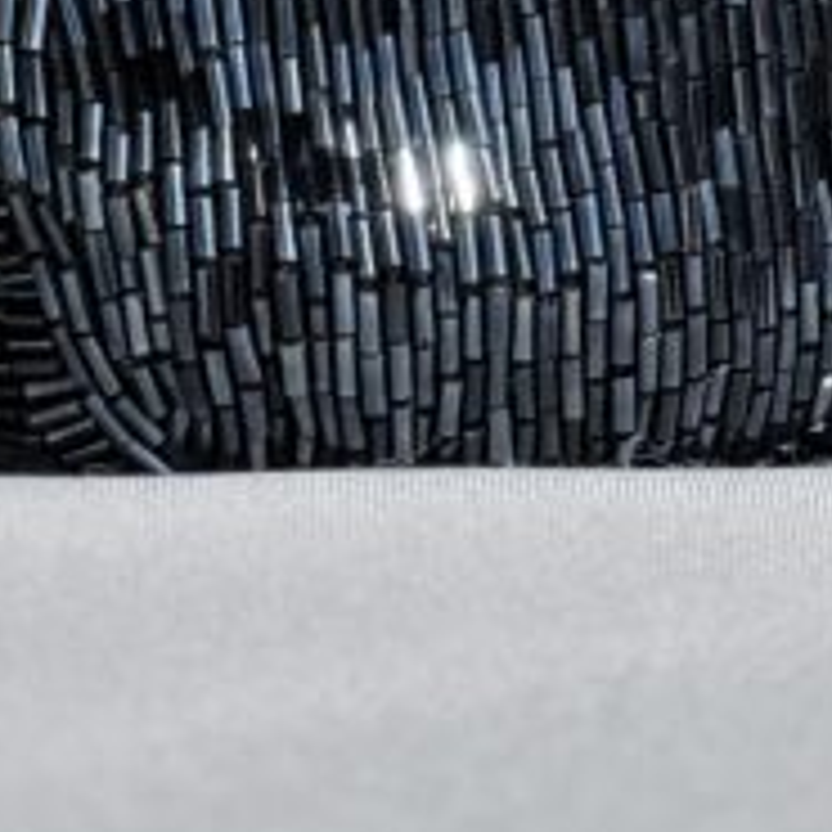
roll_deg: +2.0
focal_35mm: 295
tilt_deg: -7.8
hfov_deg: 5.9
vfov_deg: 5.8
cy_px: -612
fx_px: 8022
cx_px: 625
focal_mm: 9
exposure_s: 1/428
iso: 32
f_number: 2.8
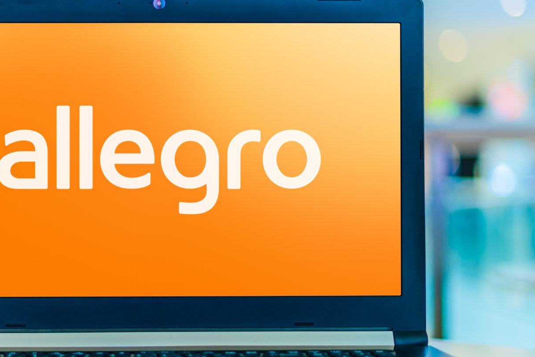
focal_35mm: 79
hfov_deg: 25.4
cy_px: 199
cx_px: 144
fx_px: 1174
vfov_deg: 17.3
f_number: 1.4
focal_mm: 50
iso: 250
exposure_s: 1/100
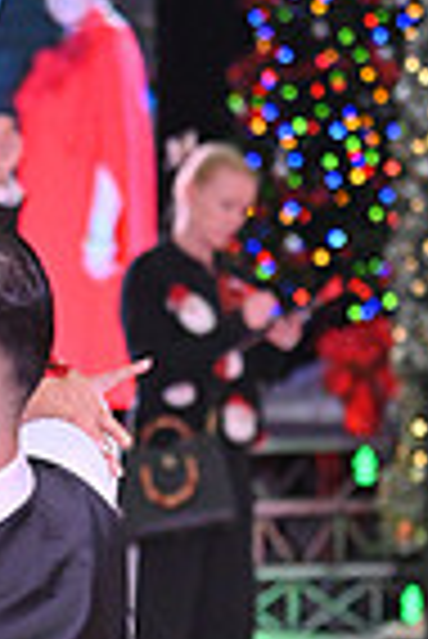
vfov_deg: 5.3
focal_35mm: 387
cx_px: -255
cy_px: 972
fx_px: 6884
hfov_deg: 3.5
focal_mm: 95
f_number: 5.6
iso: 3200
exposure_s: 1/400
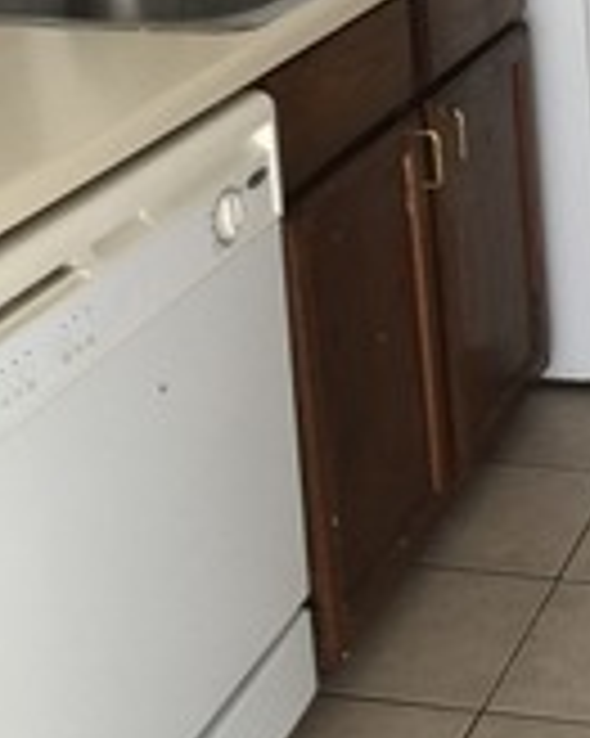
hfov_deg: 17.2
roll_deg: +2.0
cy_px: -9
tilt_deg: -13.2
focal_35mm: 83
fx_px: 1813
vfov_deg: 22.1
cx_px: 806
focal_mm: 4.15
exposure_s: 1/15
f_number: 2.2
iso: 100
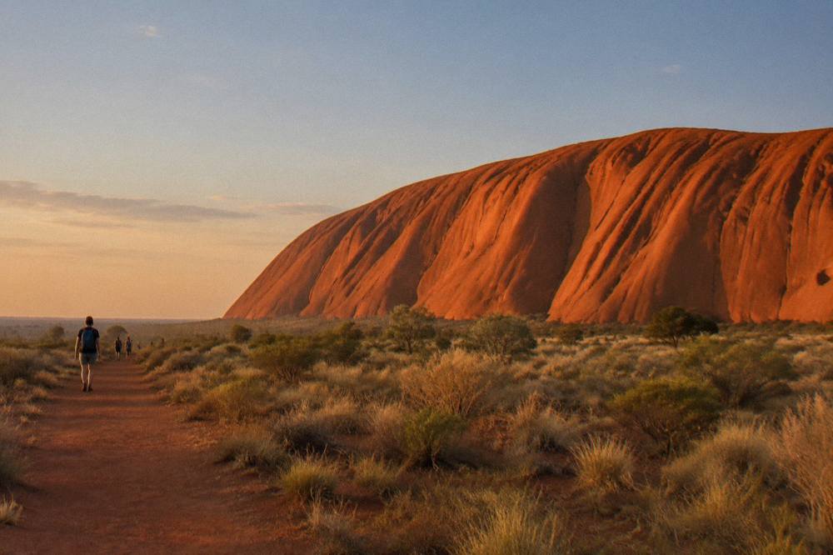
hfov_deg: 41.1
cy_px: 278
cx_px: 416
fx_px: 1110
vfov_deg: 28.1
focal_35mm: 48
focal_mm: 48
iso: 200
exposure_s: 1/500
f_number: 4.5
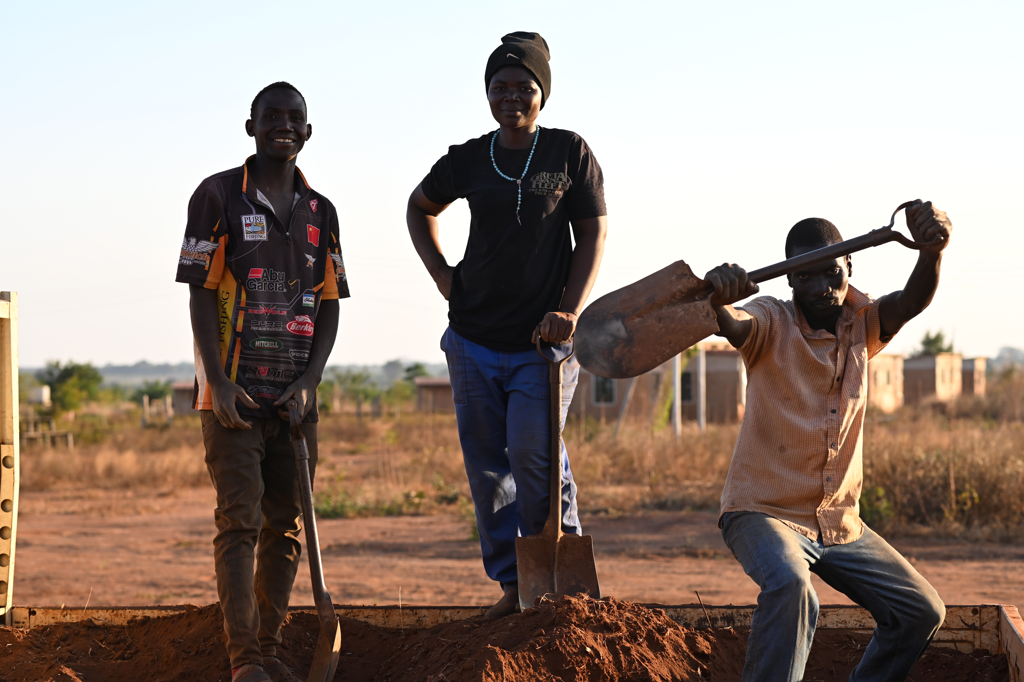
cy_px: 341
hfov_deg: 23.9
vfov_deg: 16.1
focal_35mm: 85
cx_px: 512
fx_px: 2418
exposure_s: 1/640
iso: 400
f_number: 4.5
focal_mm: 85
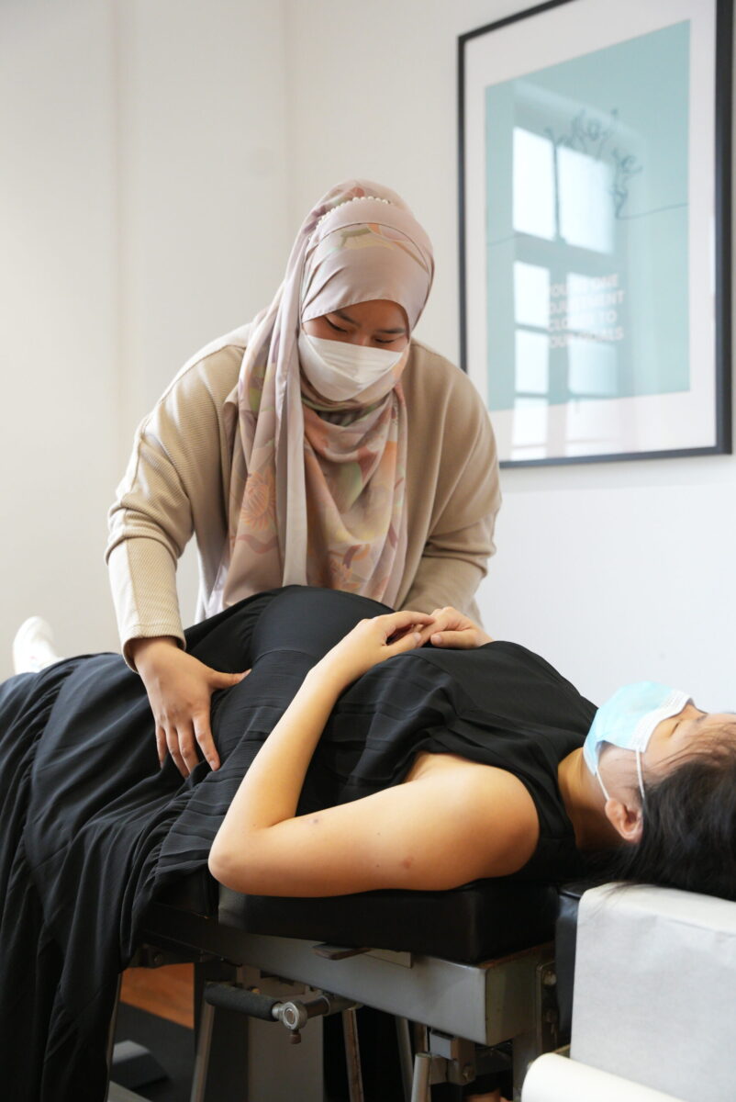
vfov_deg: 45.2
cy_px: 551
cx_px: 368
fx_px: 1322
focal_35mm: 43
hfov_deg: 31.1
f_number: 3.5
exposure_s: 1/125
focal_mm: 43.2
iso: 3200
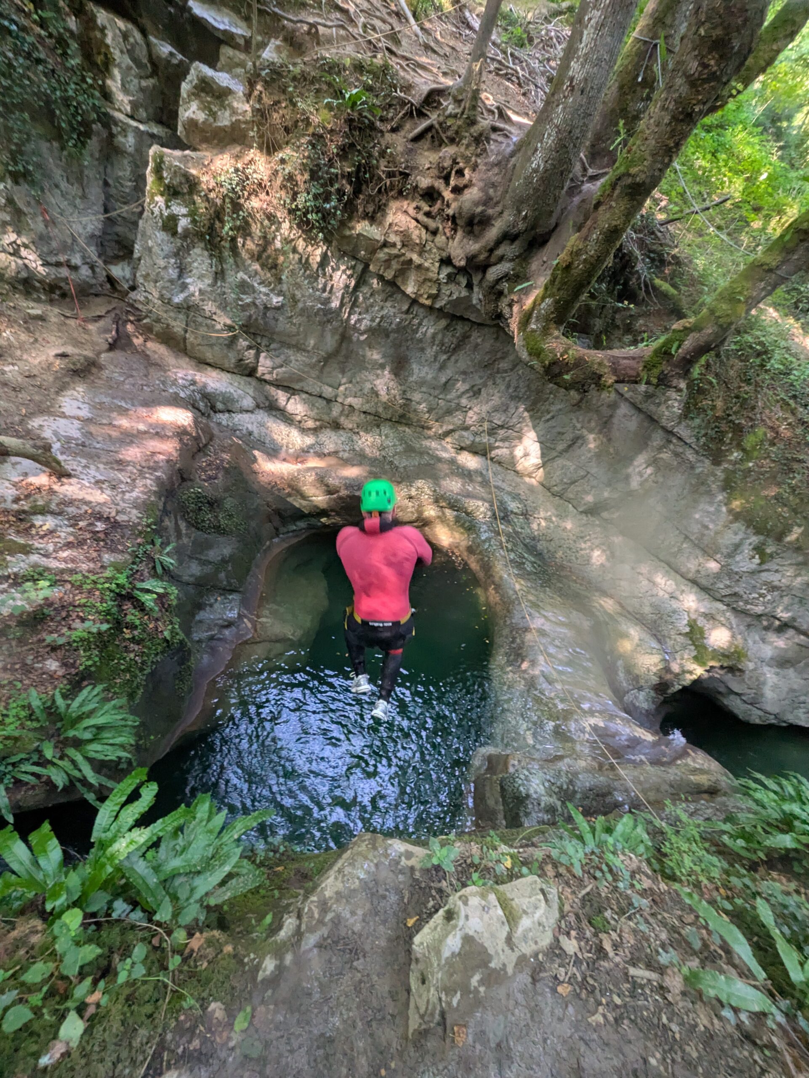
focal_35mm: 14
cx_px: 404
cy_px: 539
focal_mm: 1.83
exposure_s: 1/100
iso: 436
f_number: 2.2
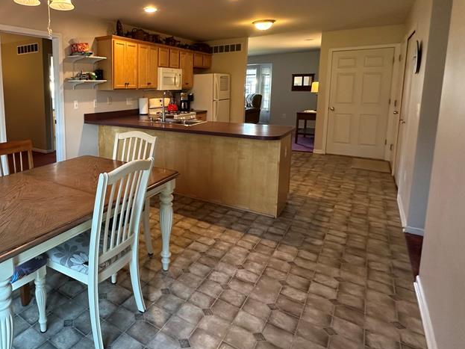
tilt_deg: -7.2
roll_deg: +0.0
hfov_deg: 69.3
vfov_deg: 57.9
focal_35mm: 23
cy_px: 126
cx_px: 119
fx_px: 309
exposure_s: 1/60
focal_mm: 2.22
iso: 250
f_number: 2.2
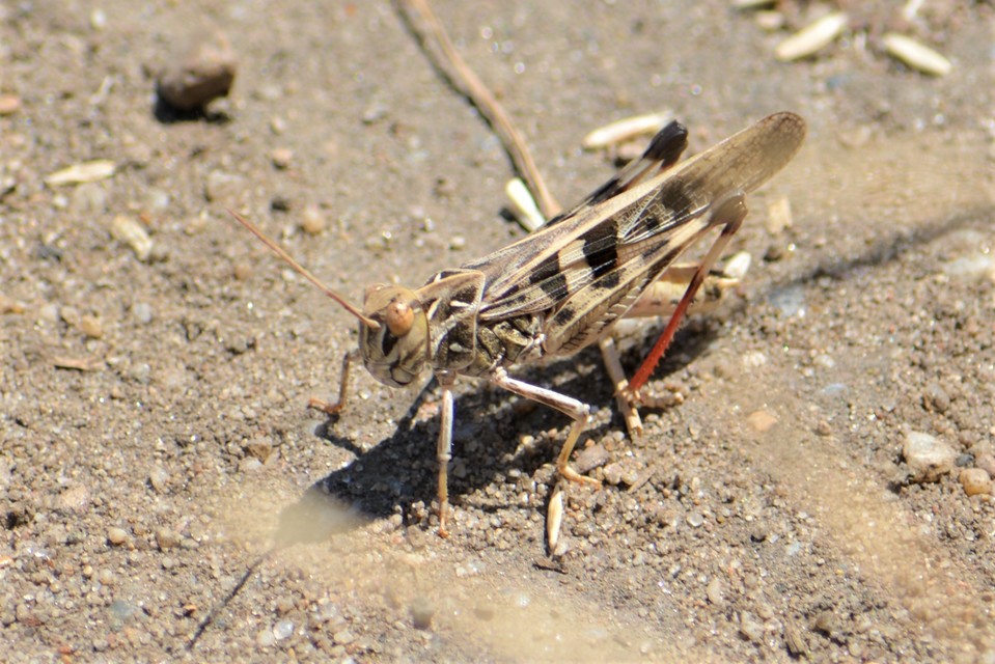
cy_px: 332
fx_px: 12441
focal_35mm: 450
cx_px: 498
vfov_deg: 3.1
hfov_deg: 4.6
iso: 100
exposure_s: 1/200
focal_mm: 300
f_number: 8
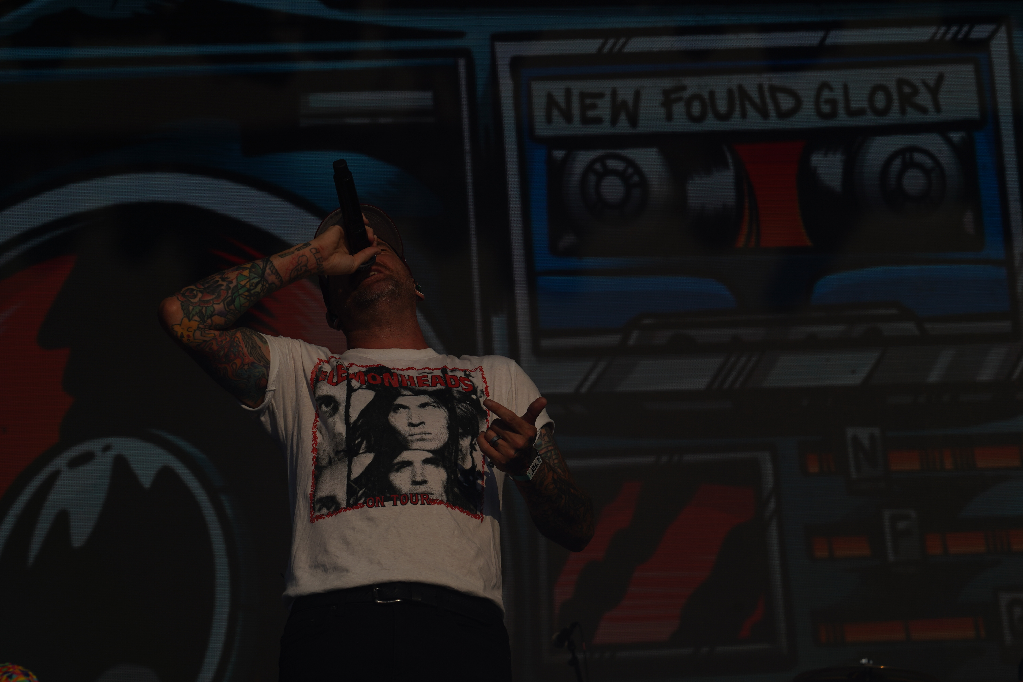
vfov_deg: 13.0
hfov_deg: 19.5
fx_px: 2984
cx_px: 512
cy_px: 341
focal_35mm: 105
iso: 100
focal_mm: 105
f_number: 8
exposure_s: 1/2000
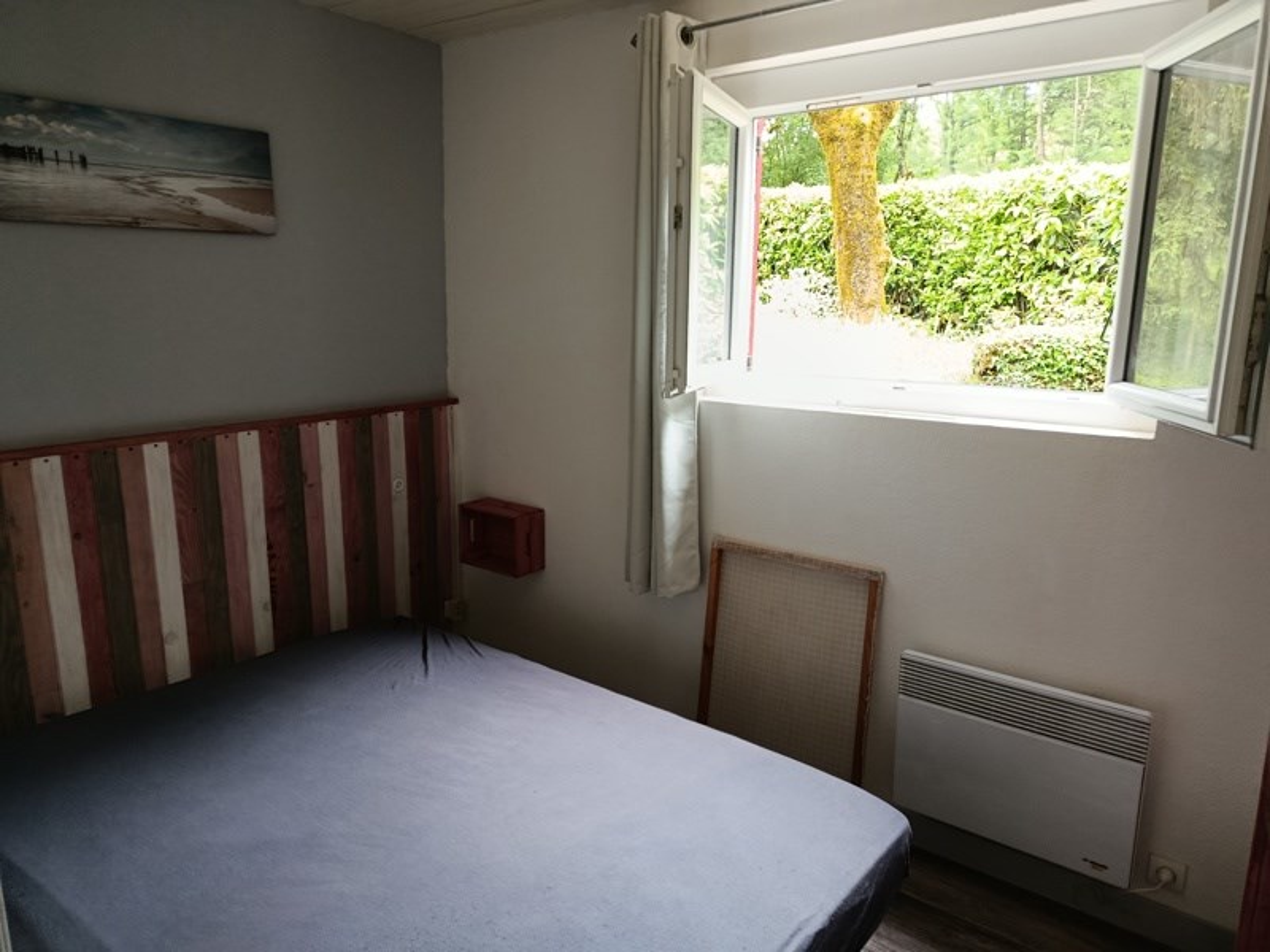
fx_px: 881
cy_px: 476
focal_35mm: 24
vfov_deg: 56.8
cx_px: 635
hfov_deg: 71.6
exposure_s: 1/50
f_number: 1.7
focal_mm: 5.24
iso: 1001
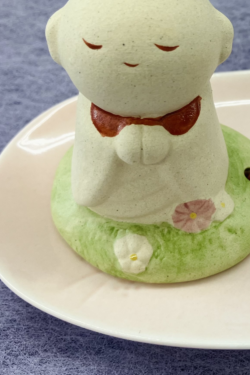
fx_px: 708
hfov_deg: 18.8
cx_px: 312
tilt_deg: -40.9
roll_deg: -4.5
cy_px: 92
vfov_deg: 29.2
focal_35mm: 68
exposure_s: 1/120
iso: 40
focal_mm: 3.99
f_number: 1.8
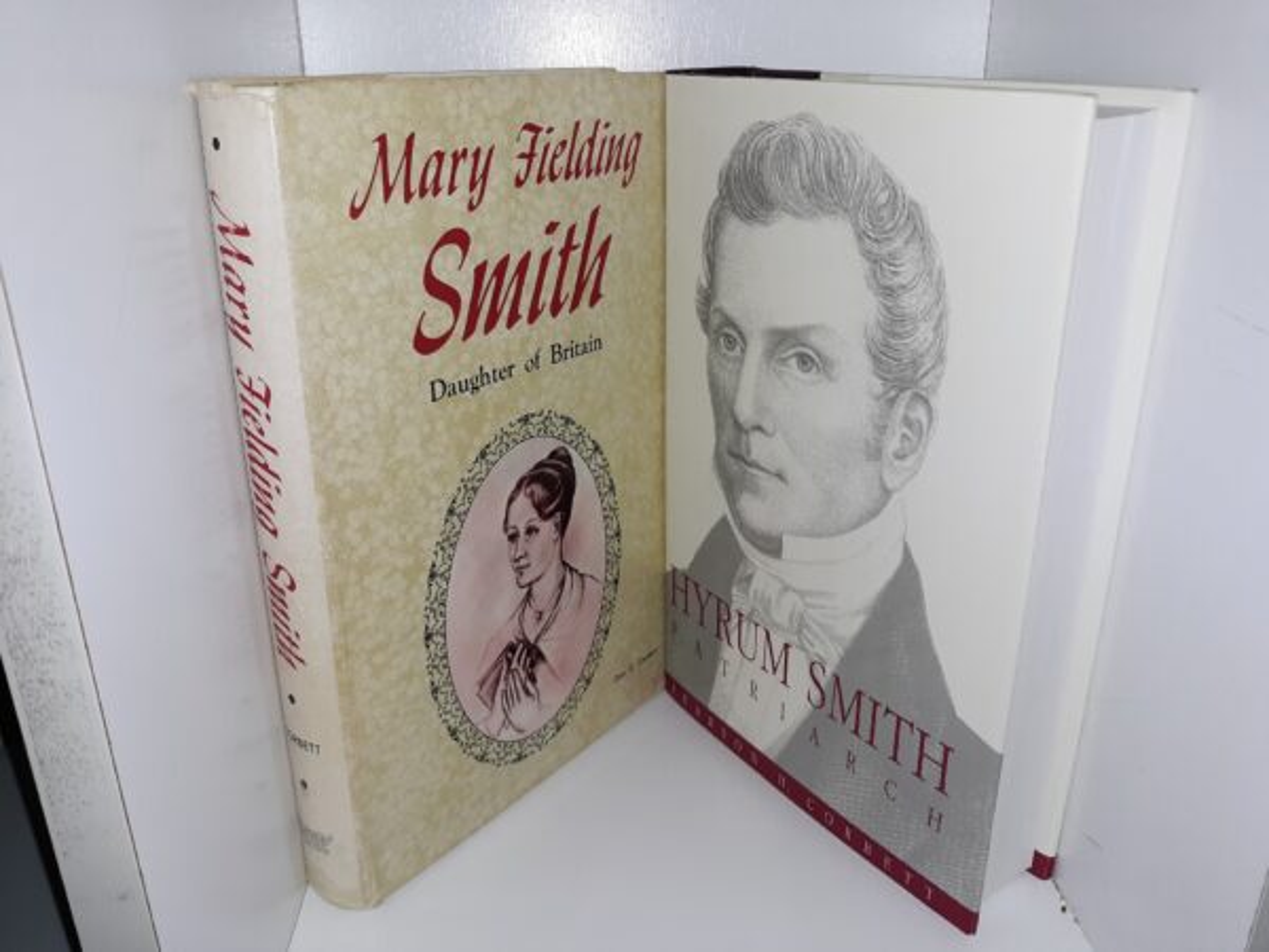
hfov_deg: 63.4
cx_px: 634
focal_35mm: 28
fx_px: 1026
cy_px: 476
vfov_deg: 49.7
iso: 40
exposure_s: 1/140
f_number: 1.7
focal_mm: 3.7
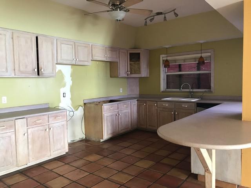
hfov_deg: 63.4
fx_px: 203
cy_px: 94
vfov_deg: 49.7
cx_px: 126
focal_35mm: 28
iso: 64
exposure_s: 1/15
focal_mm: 3.99
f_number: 1.8
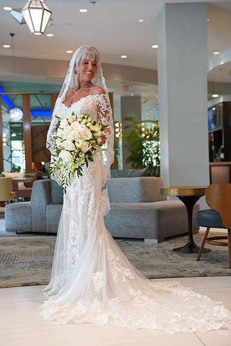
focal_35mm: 55
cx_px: 116
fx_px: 529
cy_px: 173
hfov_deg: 24.6
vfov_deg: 36.2
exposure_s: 1/125
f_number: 3.2
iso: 1000
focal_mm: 55
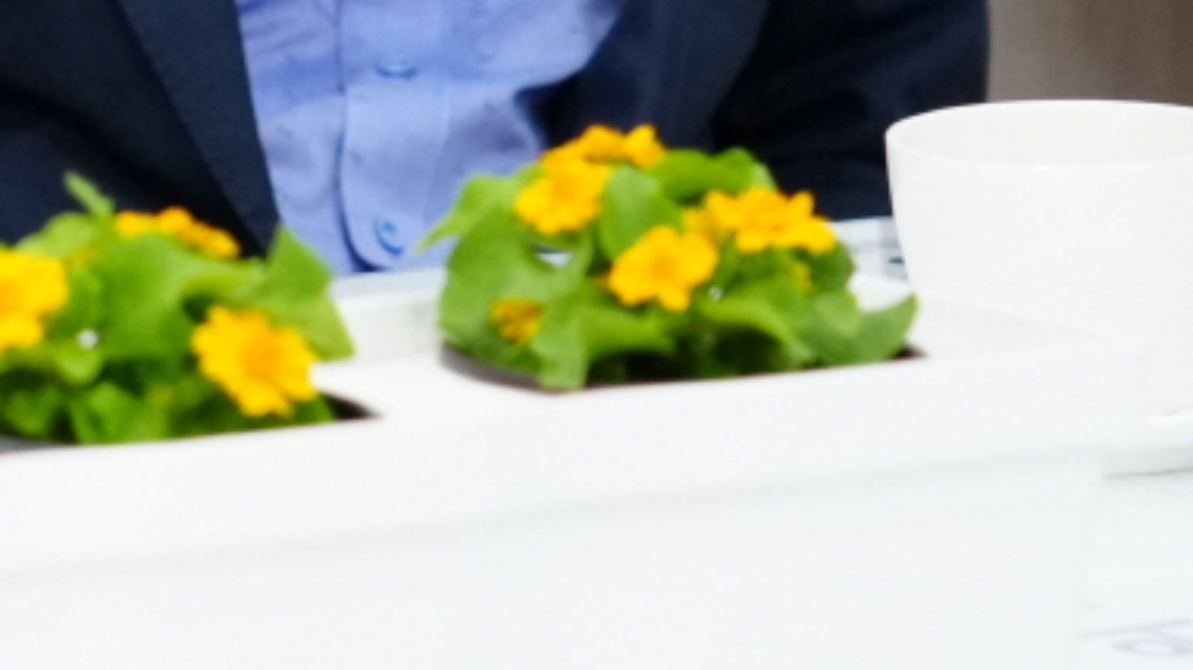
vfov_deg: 3.9
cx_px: -1105
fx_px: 9708
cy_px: -595
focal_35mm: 307
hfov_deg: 6.8
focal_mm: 62
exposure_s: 1/125
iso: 2500
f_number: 4.5
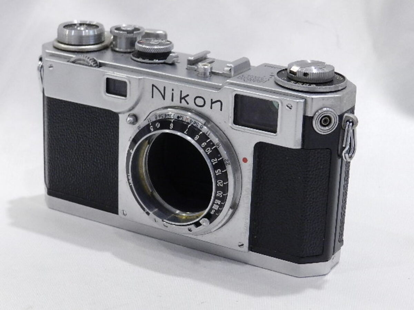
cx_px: 207
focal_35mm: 84
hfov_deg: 23.3
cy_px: 155
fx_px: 1005
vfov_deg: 17.6
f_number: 4.4
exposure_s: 1/60
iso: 800
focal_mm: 14.9
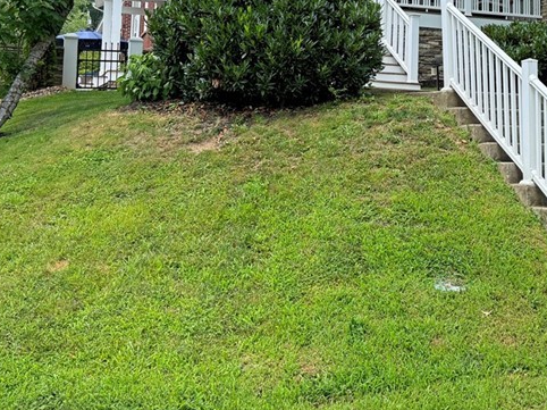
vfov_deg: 27.7
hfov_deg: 37.3
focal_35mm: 51
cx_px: 346
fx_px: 805
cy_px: 53
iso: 100
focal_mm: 6.76
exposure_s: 1/1410
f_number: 1.78
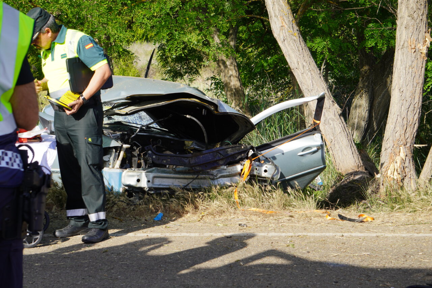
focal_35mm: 82
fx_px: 990
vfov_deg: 16.5
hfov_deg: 24.6
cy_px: 144
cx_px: 216
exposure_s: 1/160
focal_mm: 55
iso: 100
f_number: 8
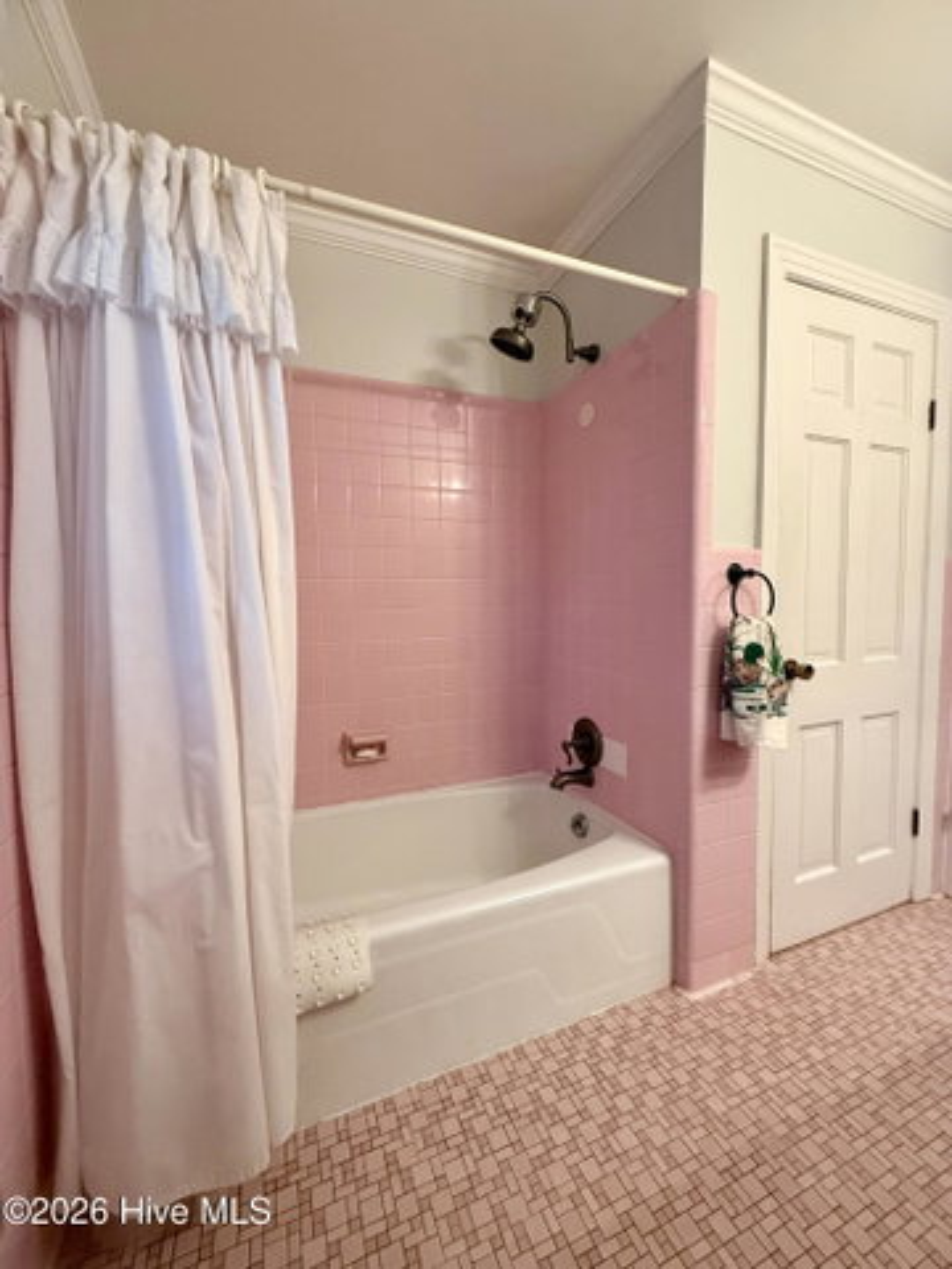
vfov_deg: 102.1
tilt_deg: -3.2
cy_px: 634
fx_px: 513
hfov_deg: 85.7
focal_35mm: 14
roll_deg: +0.5
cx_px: 476
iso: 500
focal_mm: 2.22
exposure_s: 1/60
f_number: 2.2
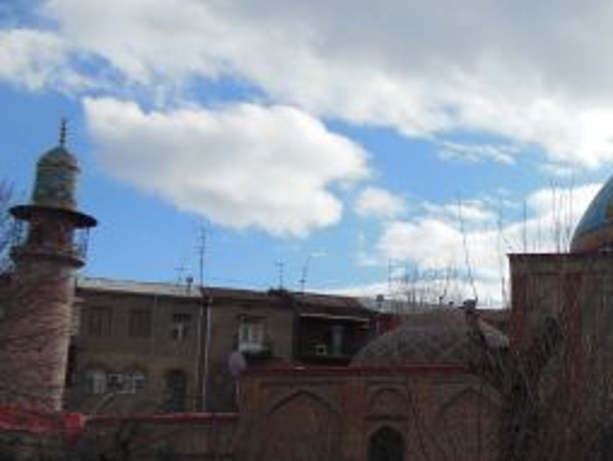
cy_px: 299
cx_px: 666
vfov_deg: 24.8
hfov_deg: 29.6
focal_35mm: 59
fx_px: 1046
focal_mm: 4.5
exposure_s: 1/640
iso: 125
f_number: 6.4
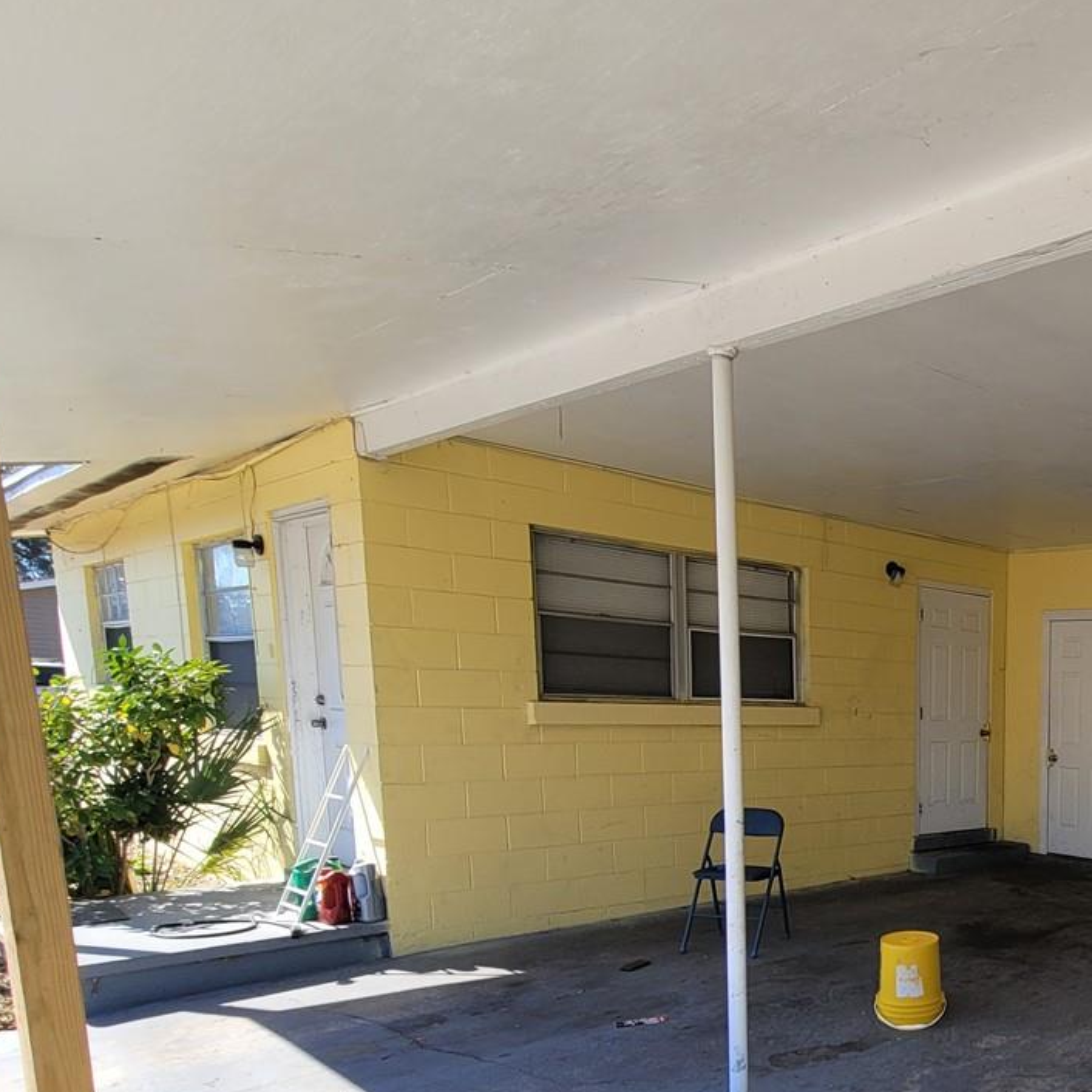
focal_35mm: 26
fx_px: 928
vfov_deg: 57.3
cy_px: 843
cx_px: 1117
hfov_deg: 48.7
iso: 50
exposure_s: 1/559
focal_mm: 2.2
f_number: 2.2
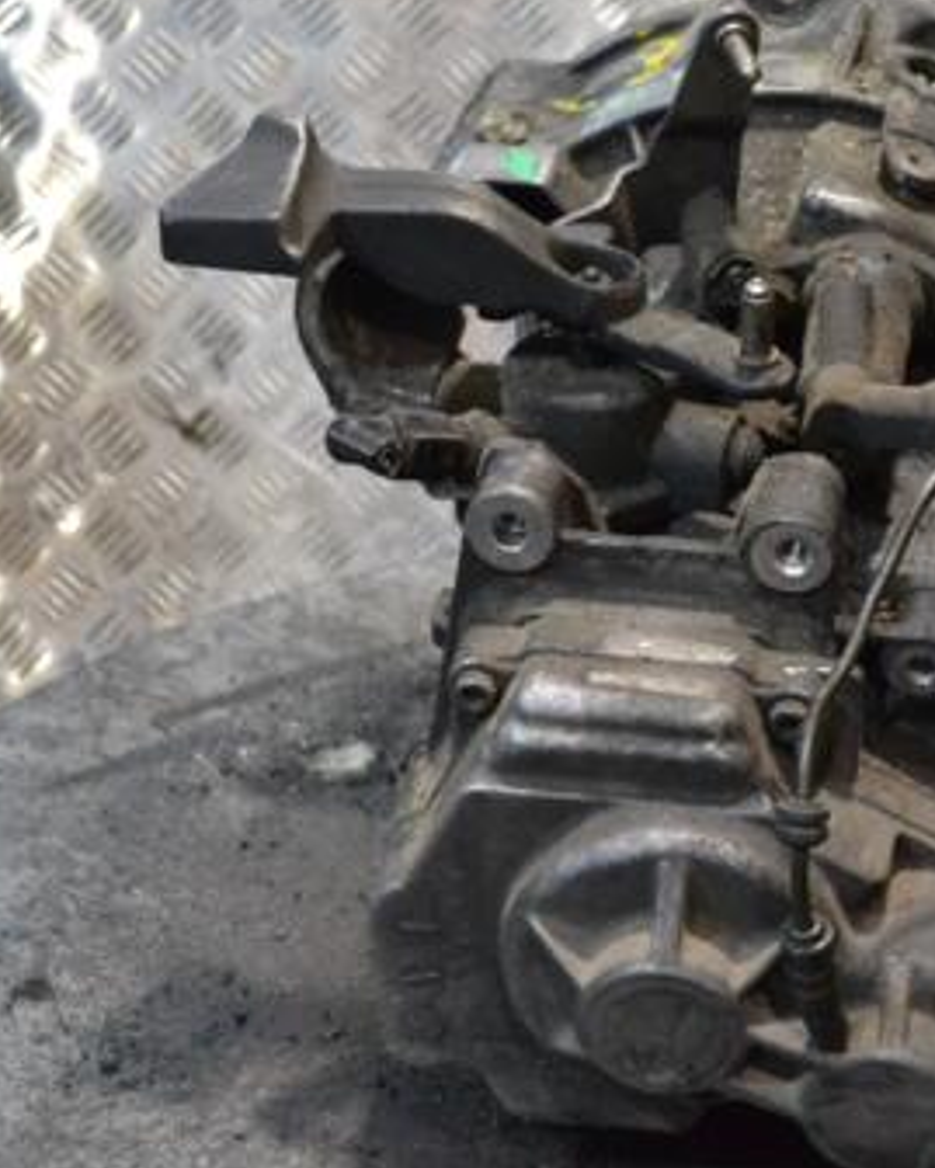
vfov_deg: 26.1
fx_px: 2518
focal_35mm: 73
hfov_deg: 20.6
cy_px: 560
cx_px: 845
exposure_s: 1/125
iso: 3200
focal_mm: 29
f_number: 5.6
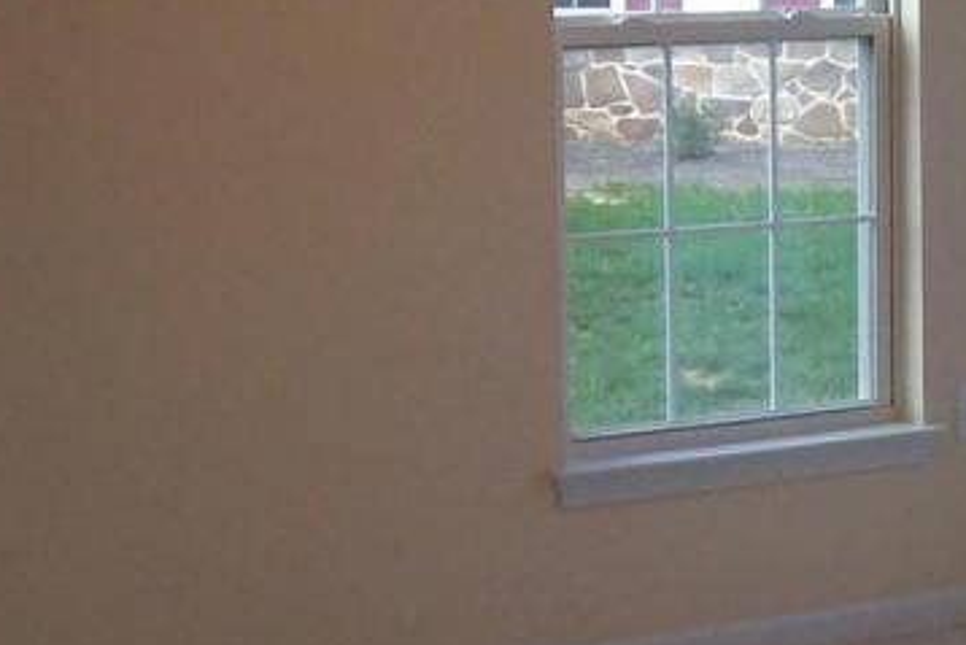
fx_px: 2953
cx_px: 826
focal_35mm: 110
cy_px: 313
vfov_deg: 12.5
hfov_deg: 18.3
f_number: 2.8
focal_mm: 5.6
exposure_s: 1/125
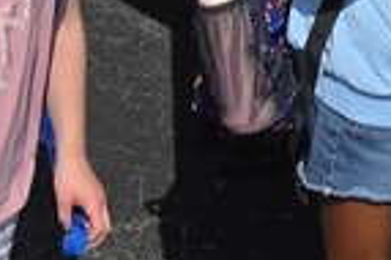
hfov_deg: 12.0
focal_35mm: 171
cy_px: -364
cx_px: 96
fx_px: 1855
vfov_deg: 7.5
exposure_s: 1/7944
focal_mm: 6.3
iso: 64
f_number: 1.7
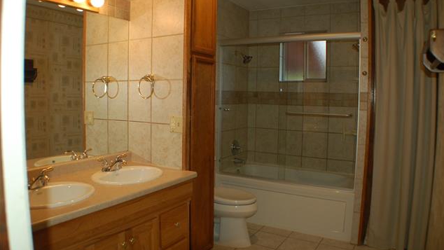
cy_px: 114
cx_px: 223
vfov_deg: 31.2
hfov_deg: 52.8
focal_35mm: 38
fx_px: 447
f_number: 4.2
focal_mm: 24
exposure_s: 1/60
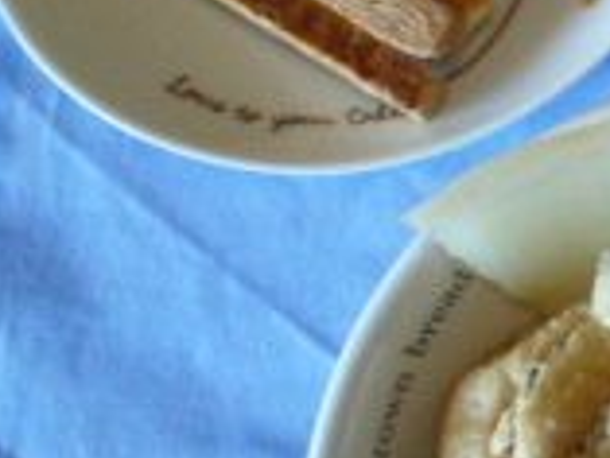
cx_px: 1177
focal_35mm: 102
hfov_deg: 15.7
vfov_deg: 14.4
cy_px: 62
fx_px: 1799
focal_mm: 4.4
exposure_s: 1/30
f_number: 2.8
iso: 320
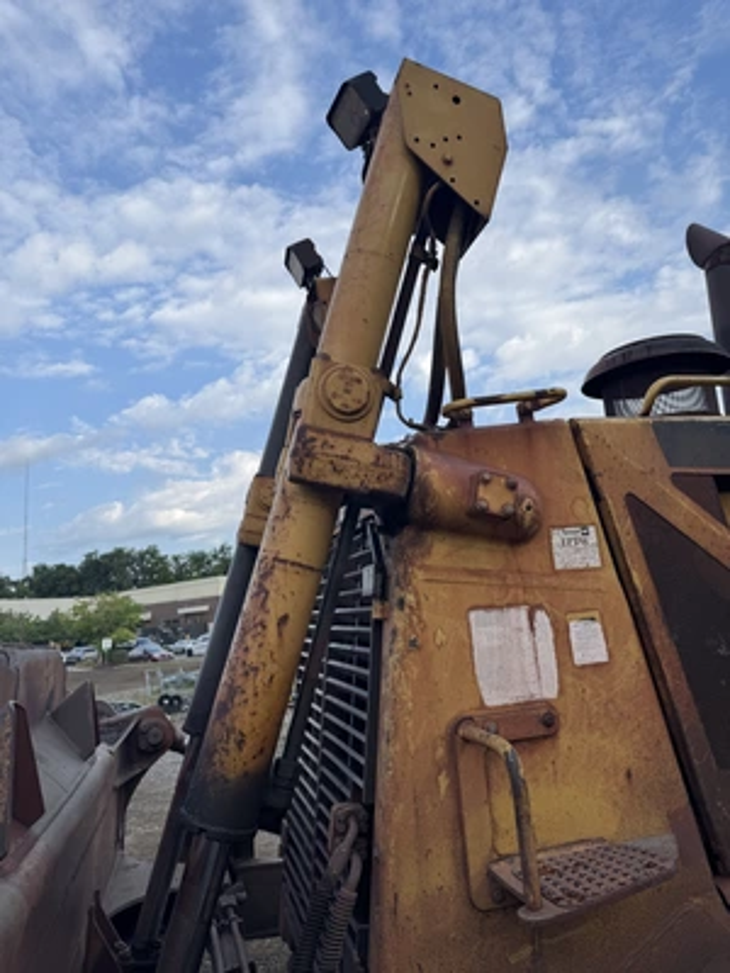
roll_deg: +3.4
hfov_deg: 56.8
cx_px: 365
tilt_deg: +11.8
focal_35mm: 24
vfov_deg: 71.6
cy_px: 486
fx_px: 675
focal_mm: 6.76
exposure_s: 1/2415
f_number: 1.78
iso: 80
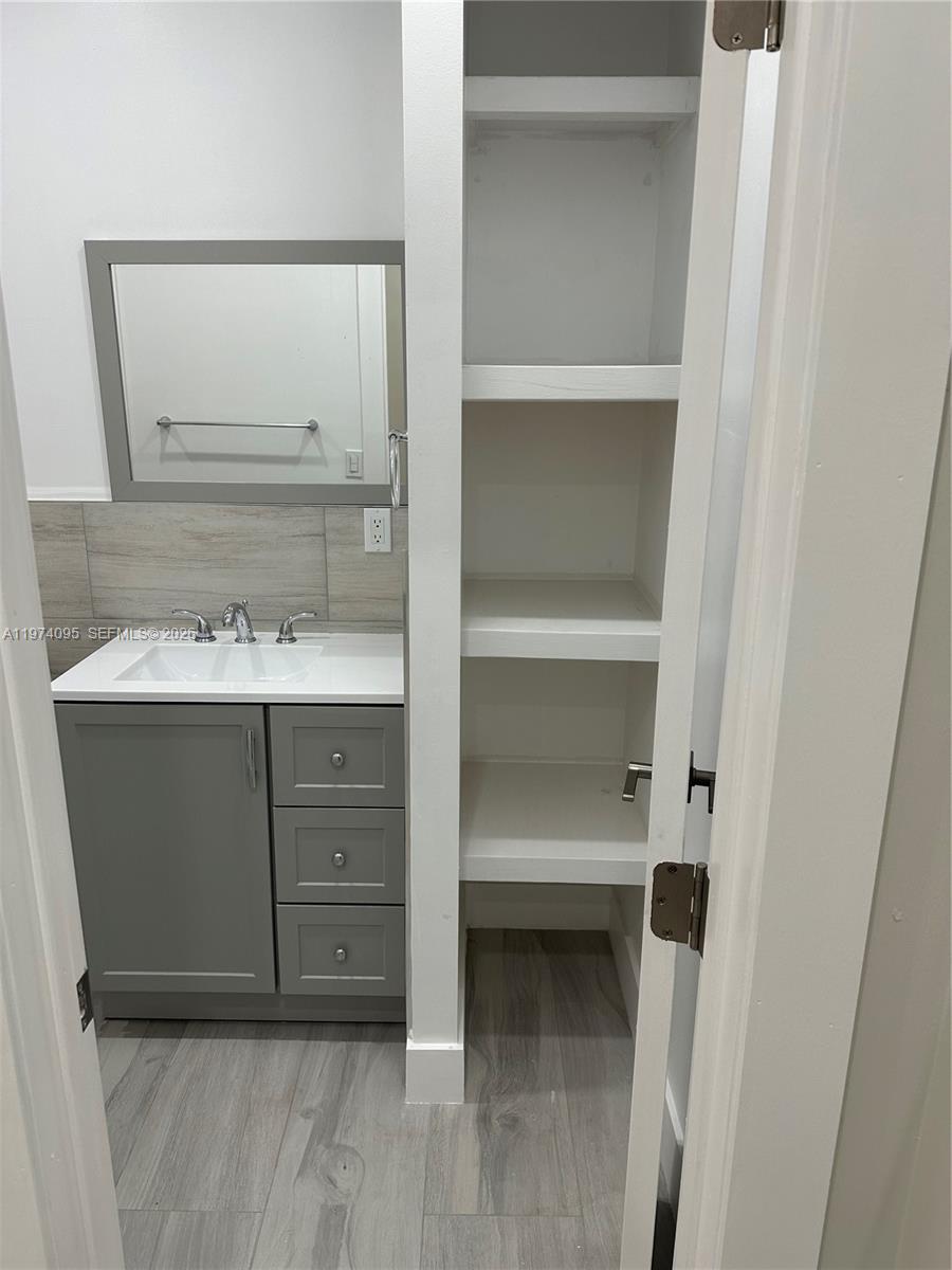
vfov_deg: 71.6
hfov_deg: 56.8
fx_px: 880
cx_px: 476
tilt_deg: -14.5
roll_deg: -1.3
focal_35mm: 24
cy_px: 635
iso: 125
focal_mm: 6.86
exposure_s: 1/120
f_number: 1.78
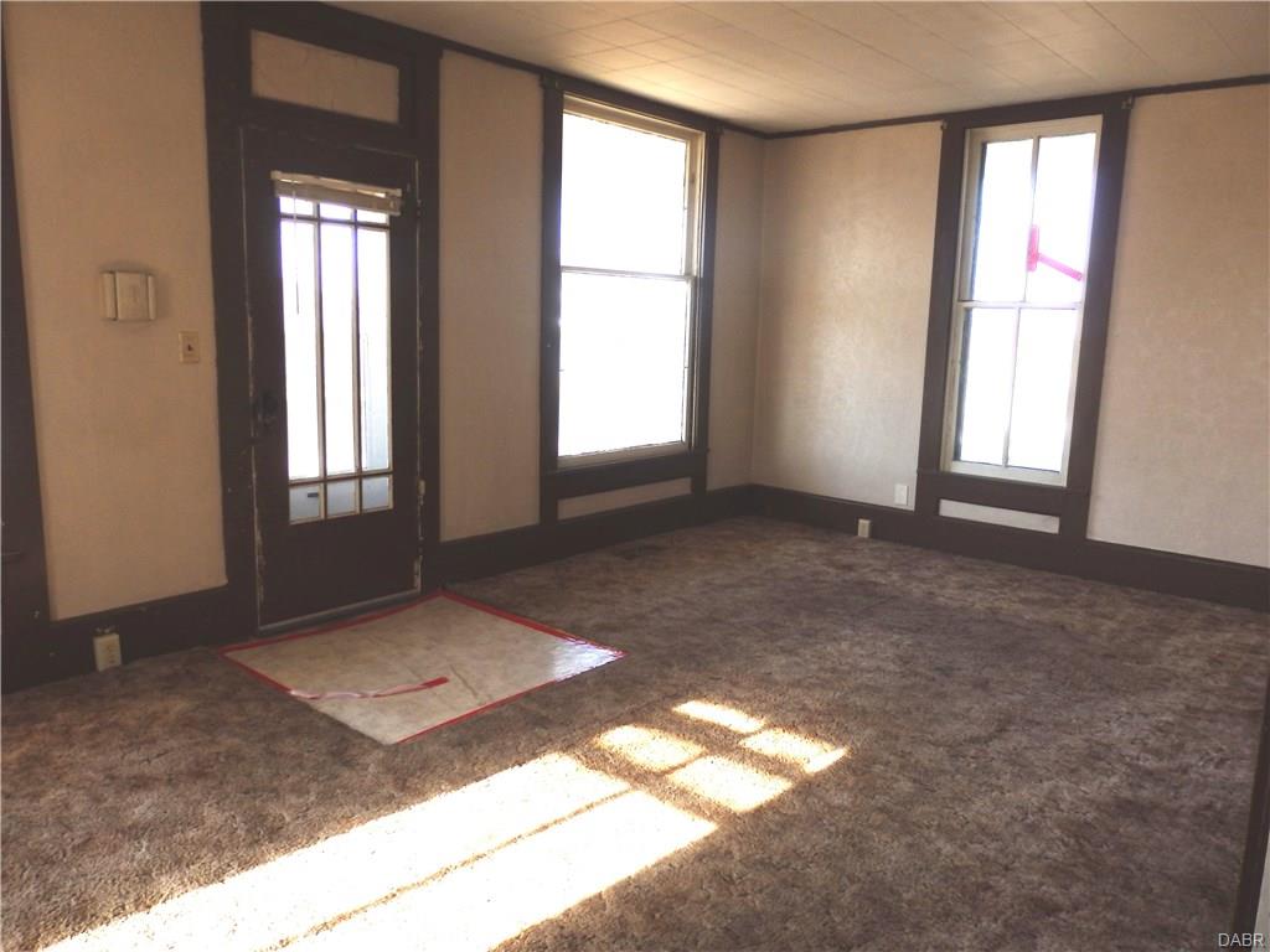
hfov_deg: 69.4
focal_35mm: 25
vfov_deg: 54.9
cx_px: 635
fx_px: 917
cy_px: 476
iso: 100
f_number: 3
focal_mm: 4.5
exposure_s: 1/160
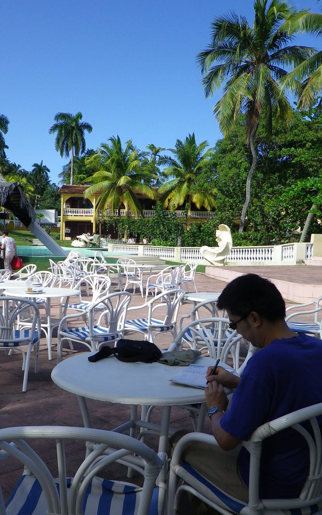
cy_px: 272
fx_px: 477
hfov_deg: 37.1
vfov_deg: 56.7
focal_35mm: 34
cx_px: 129
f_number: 8.3
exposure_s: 1/100
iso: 80
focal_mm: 5
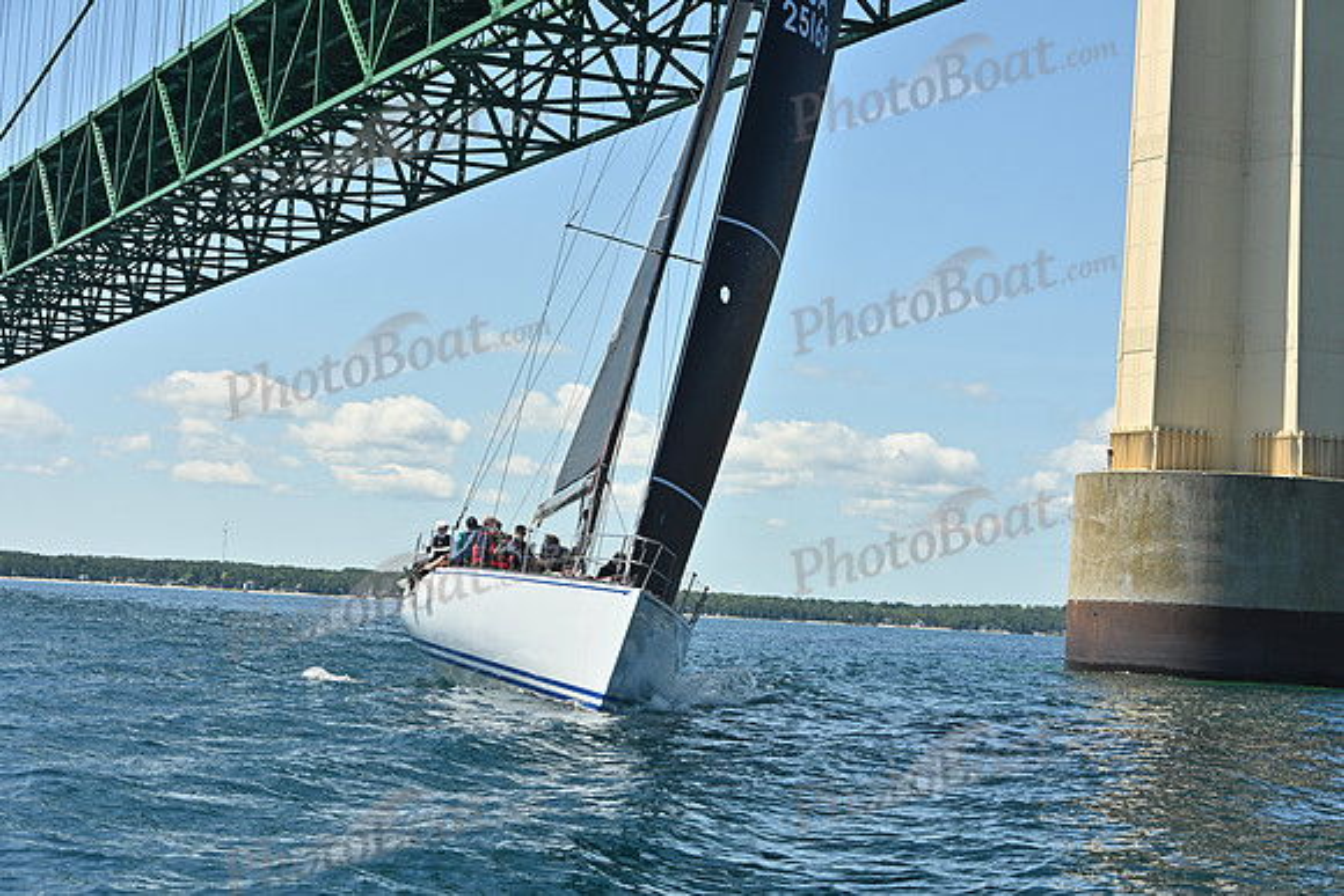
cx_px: 672
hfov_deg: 28.8
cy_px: 448
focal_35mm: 70
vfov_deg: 19.5
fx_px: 2614
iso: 320
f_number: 9
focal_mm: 70
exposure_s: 1/1000
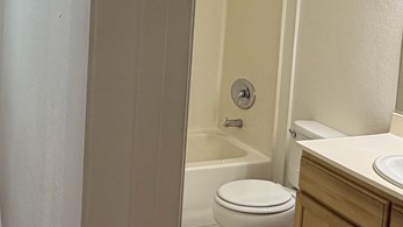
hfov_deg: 45.4
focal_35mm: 45
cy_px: 51
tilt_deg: -3.4
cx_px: 220
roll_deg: -3.4
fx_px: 481
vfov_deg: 26.1
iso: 125
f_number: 2.2
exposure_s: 1/121
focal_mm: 2.22
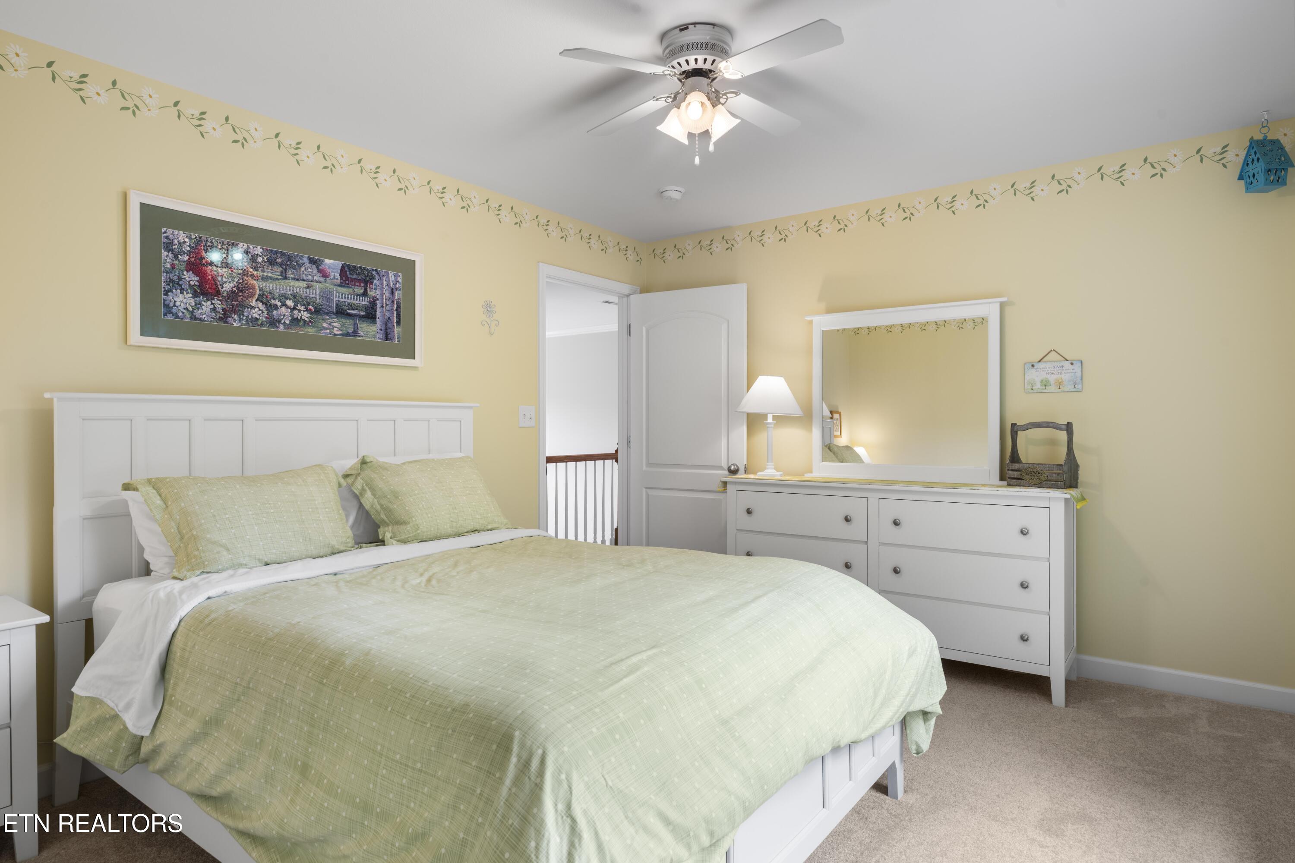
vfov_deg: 61.9
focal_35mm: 20
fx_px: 719
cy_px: 432
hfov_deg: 84.0
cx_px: 648
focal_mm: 20
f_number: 9
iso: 100
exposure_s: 1/3
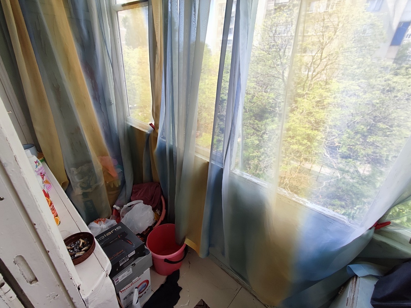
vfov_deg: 78.2
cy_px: 154
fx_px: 190
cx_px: 206
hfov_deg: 94.5
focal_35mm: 16
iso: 50
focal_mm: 1.65
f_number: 2.2
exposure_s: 1/202
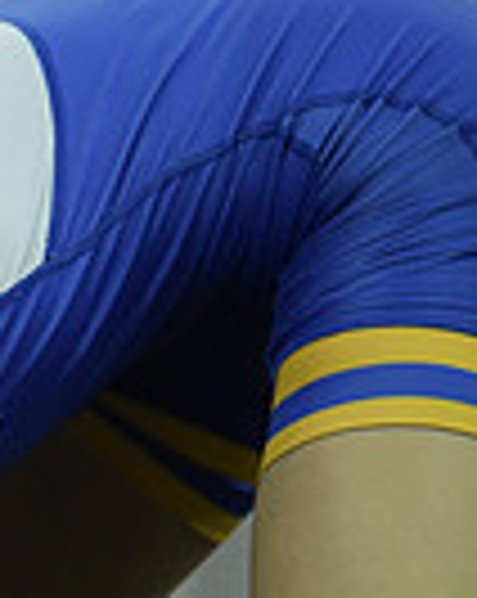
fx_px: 11214
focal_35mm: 634
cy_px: 459
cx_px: -824
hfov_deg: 2.4
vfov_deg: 3.1
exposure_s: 1/1250
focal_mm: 155
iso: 4000
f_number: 2.8
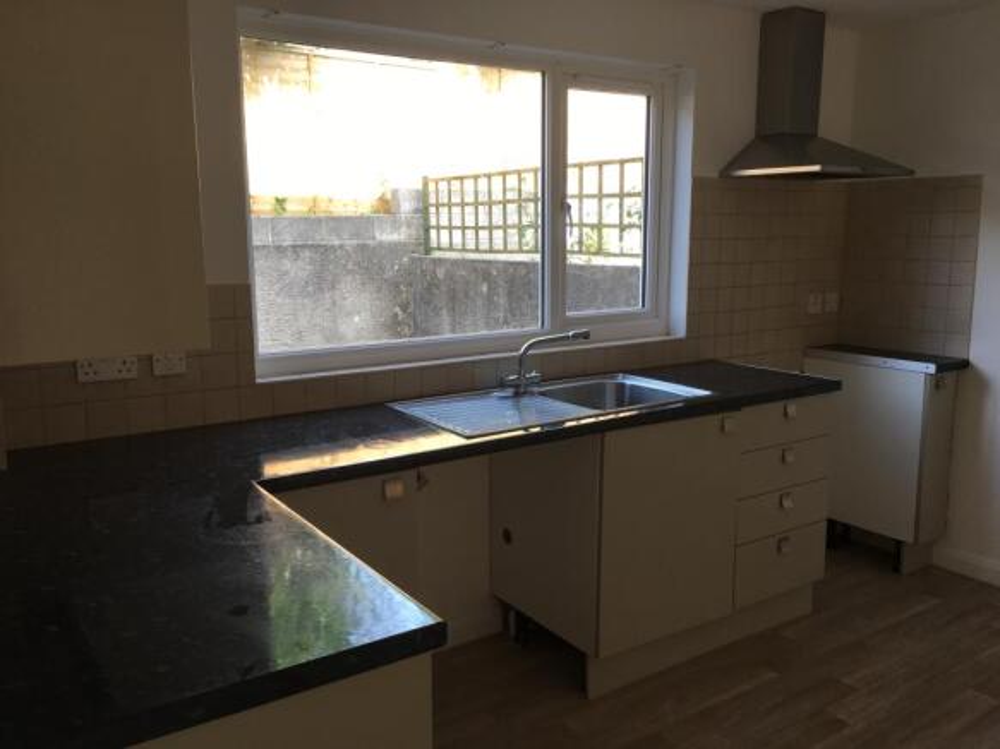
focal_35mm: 29
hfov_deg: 61.7
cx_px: 500
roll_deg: -0.2
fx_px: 838
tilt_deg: -8.8
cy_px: 374
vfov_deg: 48.2
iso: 25
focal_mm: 4.15
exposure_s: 1/60
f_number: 2.2
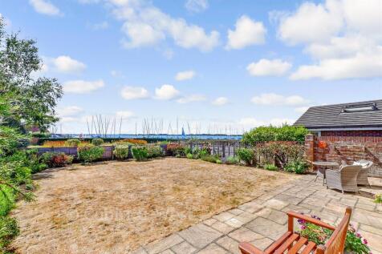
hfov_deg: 100.4
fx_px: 159
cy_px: 127
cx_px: 191
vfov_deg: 77.3
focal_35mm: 15
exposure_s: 1/800
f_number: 8
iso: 250
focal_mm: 10
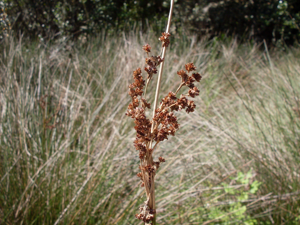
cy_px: 112
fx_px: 329
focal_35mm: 38
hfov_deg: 49.0
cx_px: 150
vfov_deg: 37.7
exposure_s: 1/90
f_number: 8.4
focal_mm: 6.3
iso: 80
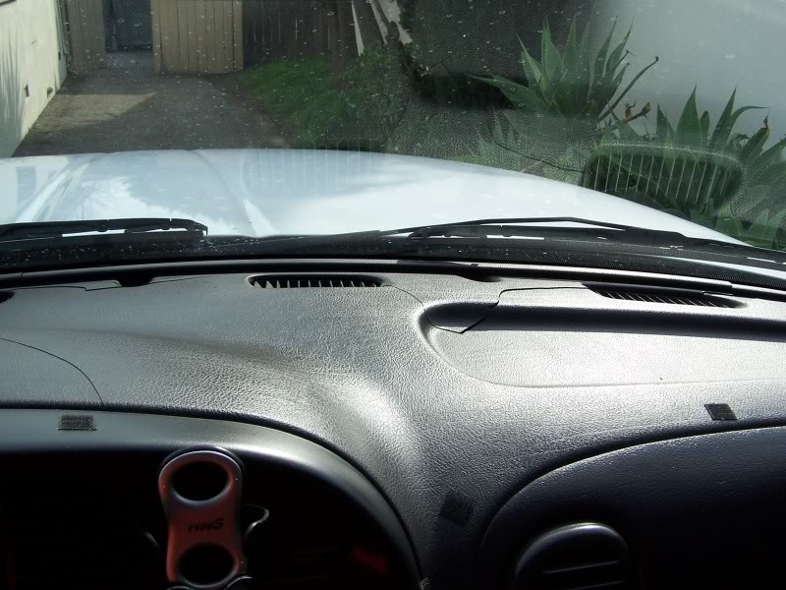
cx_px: 393
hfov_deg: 49.0
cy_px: 295
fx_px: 863
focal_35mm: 38
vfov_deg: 37.7
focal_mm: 6.3
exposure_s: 1/350
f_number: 4
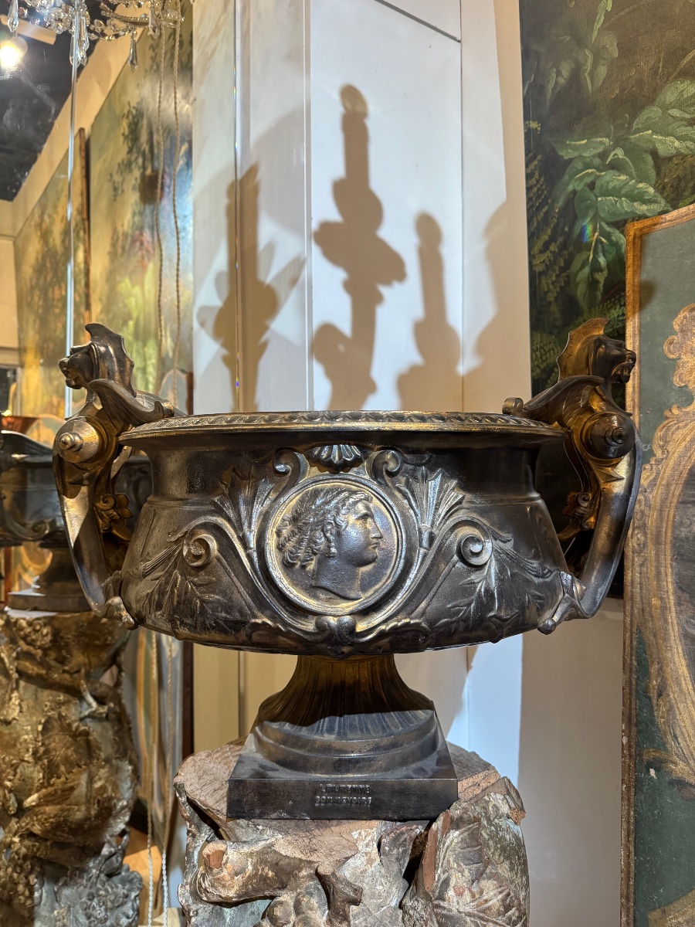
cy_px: 464
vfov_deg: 71.6
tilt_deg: +1.3
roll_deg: +0.1
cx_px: 348
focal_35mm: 24
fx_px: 642
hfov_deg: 56.8
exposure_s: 1/50
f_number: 1.78
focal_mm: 6.76
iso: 320
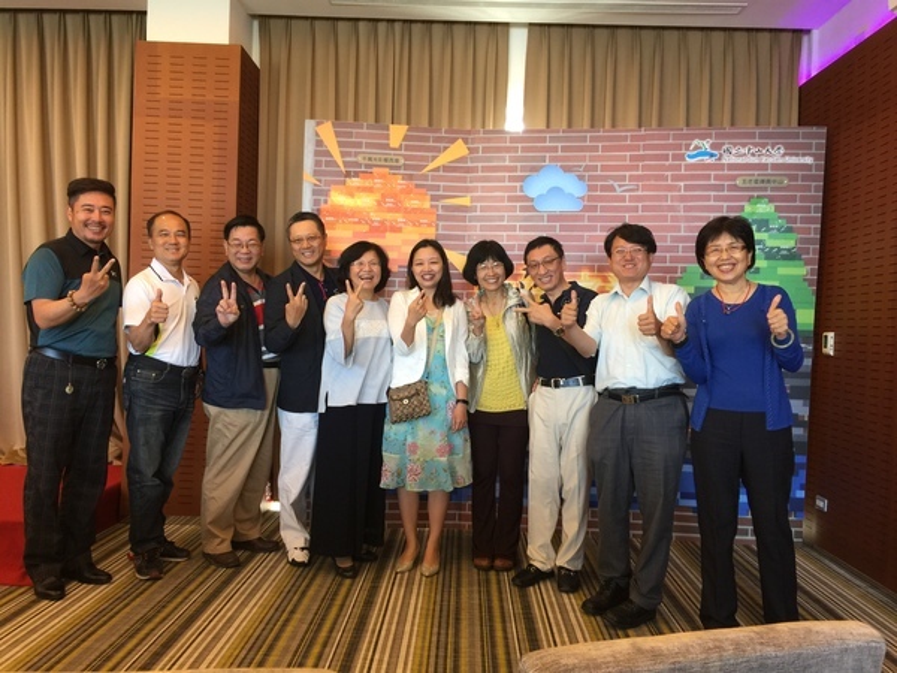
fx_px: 751
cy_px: 336
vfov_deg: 48.2
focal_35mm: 29
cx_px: 448
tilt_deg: -1.1
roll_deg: -2.8
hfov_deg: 61.7
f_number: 2.2
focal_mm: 4.15
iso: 40
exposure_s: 1/15
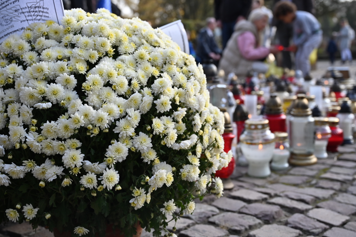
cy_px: 104
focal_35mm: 46
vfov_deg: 29.2
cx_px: 163
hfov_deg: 42.7
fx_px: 455
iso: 250
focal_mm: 37
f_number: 5
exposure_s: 1/320
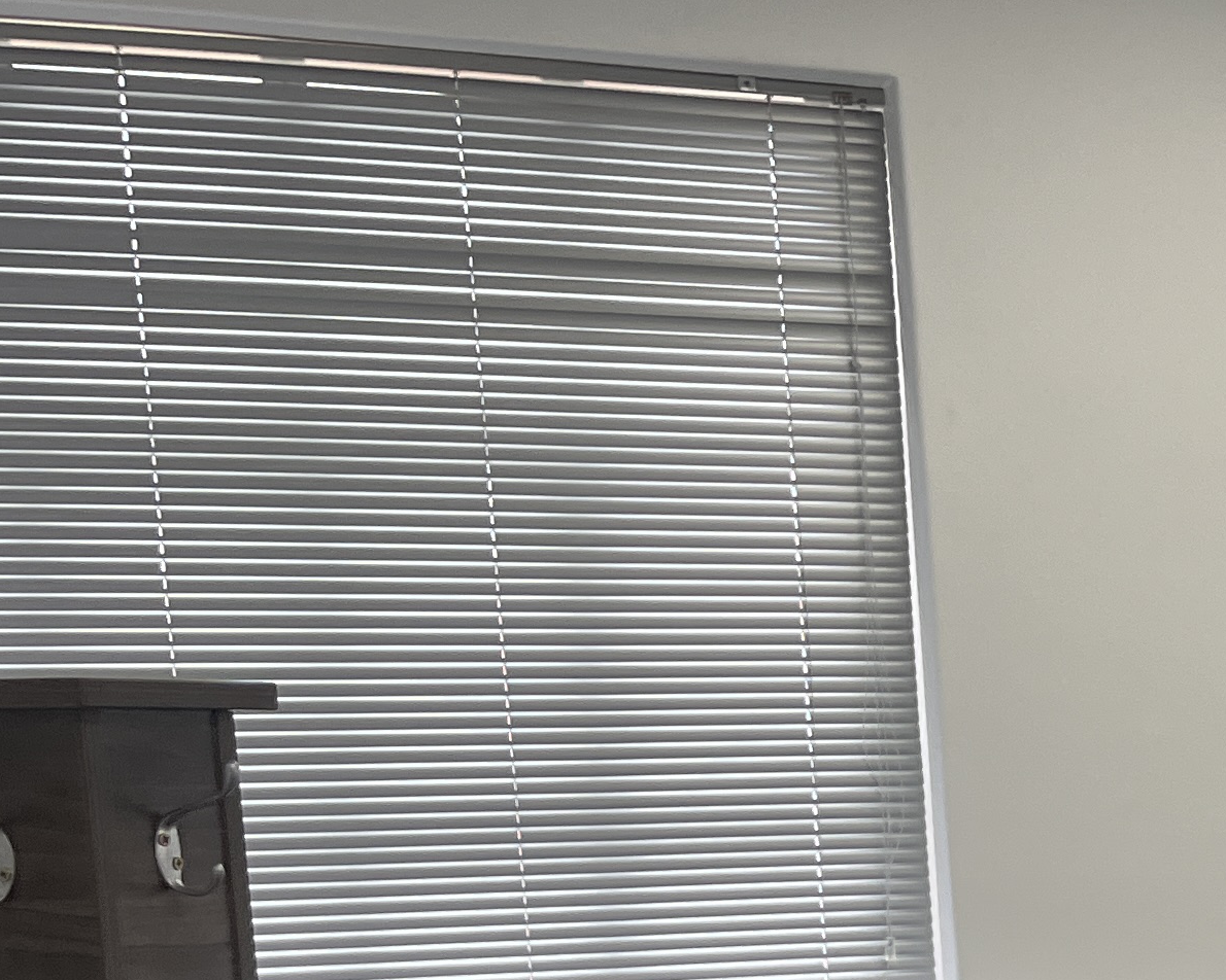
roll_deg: +1.2
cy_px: 1225
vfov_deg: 17.0
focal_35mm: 86
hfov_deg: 19.3
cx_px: 1858
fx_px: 3120
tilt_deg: -11.4
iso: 80
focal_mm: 5.1
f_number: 1.6
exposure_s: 1/100
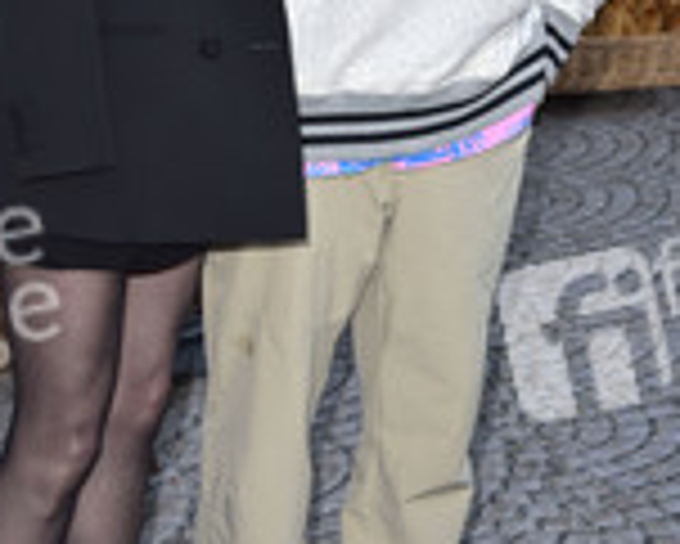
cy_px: 90
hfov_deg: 12.5
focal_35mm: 154
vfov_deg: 10.0
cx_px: 322
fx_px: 3101
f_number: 6.3
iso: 320
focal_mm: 62
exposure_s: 1/250
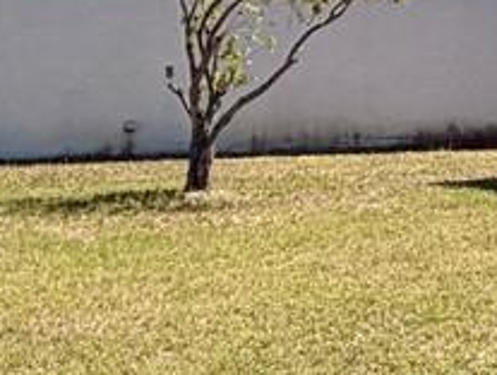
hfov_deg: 14.7
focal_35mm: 108
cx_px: 1020
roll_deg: -0.6
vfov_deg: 13.7
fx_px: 1553
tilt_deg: -1.2
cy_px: 113
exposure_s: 1/770
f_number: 2.2
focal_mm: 2.22
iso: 20
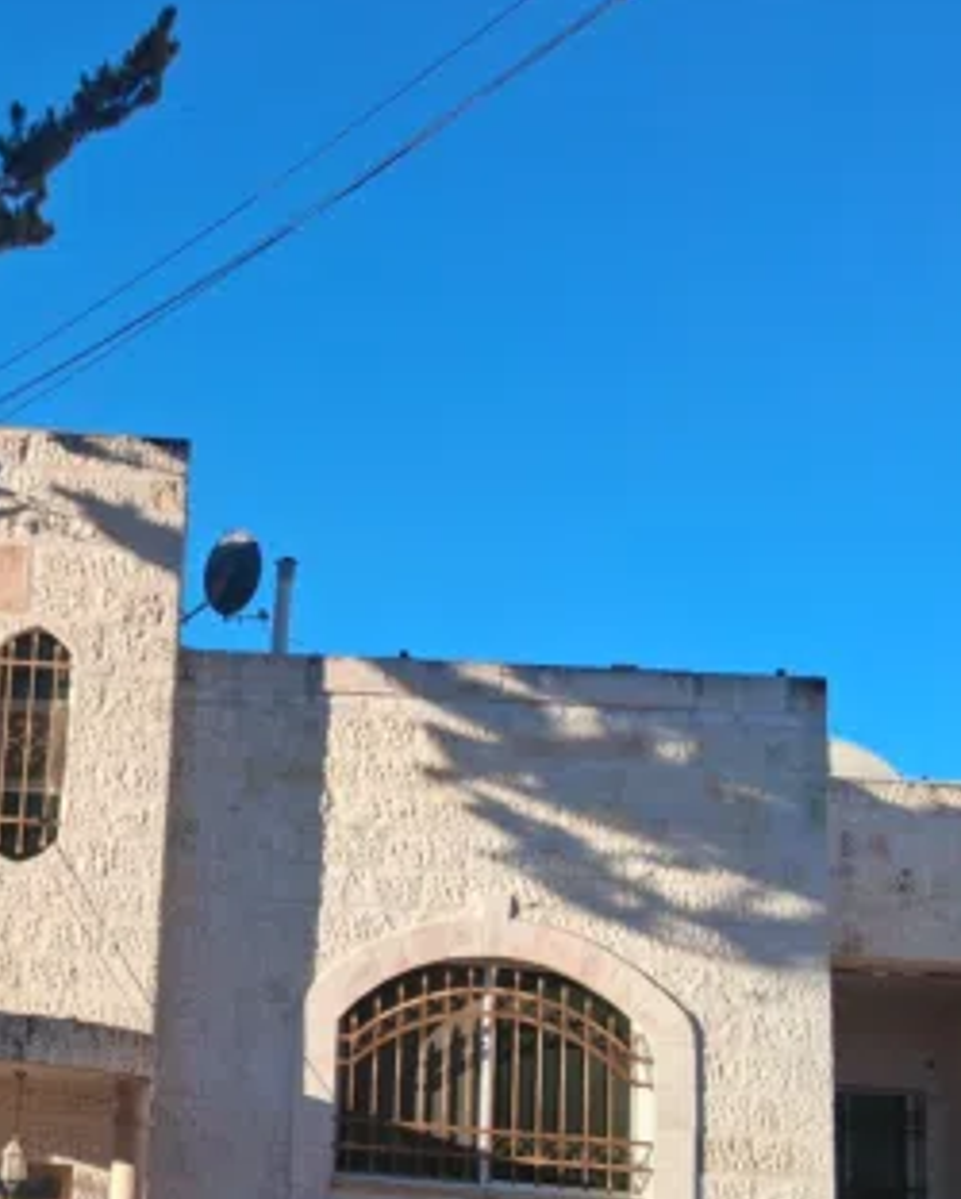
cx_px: 73
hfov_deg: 27.9
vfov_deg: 35.5
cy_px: 834
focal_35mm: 52
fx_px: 1847
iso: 25
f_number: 1.8
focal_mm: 3.98
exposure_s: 1/385
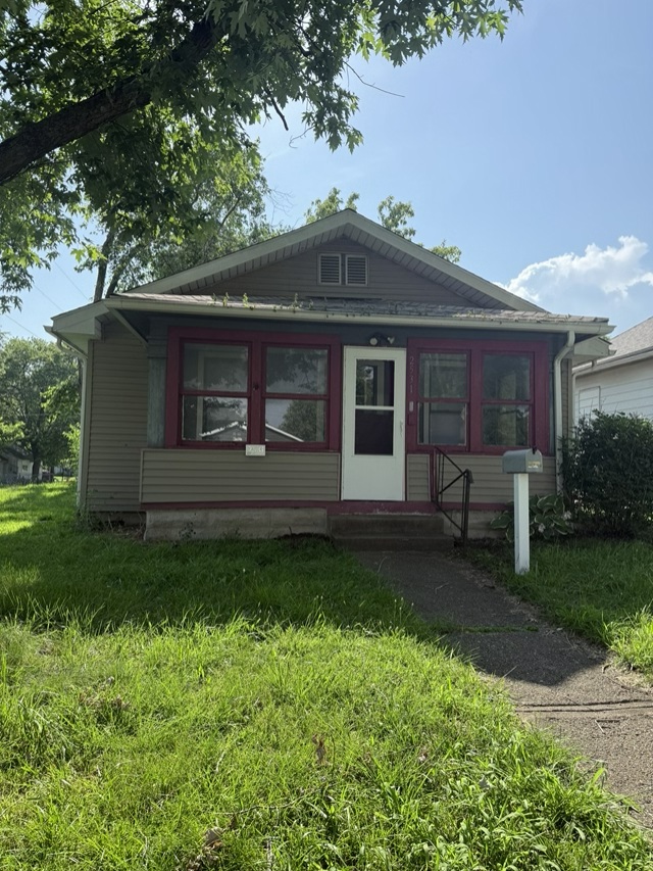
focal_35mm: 24
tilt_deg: +4.8
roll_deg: -1.8
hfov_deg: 56.8
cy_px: 436
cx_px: 326
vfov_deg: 71.6
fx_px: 604
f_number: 1.78
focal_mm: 6.76
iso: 100
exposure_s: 1/2525
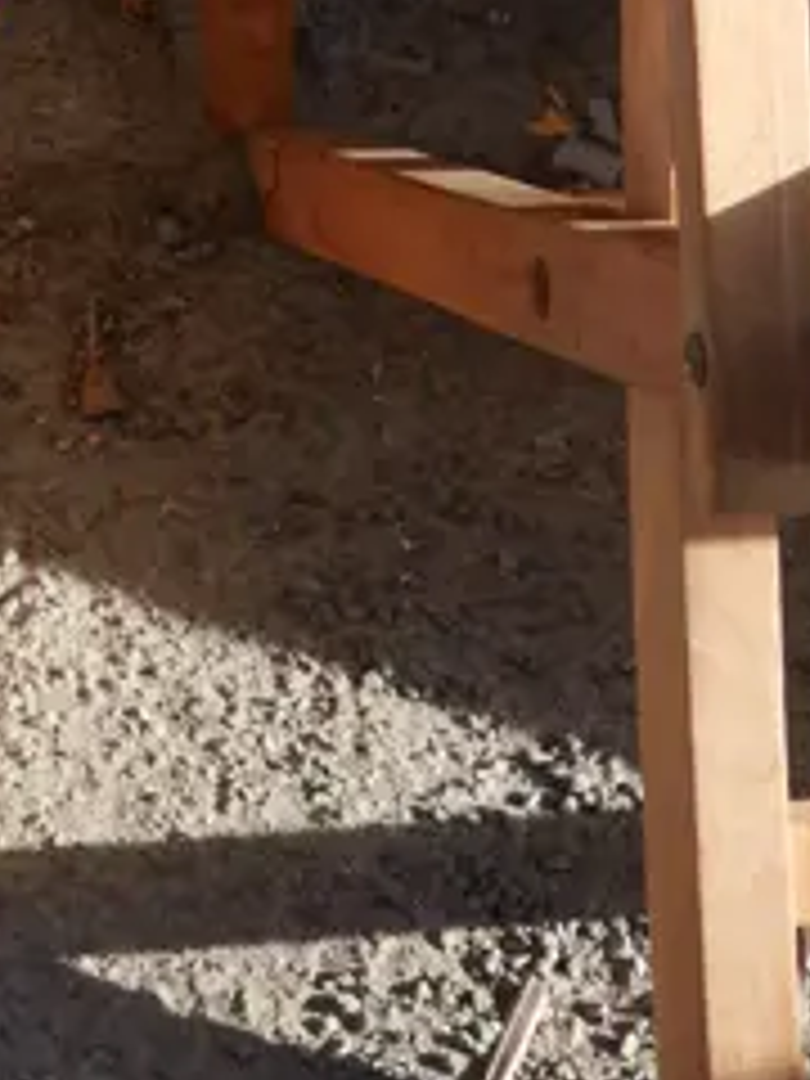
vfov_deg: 11.1
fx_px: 5335
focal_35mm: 171
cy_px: -495
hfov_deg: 8.4
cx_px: -596
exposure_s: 1/160
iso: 200
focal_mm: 20
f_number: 7.1
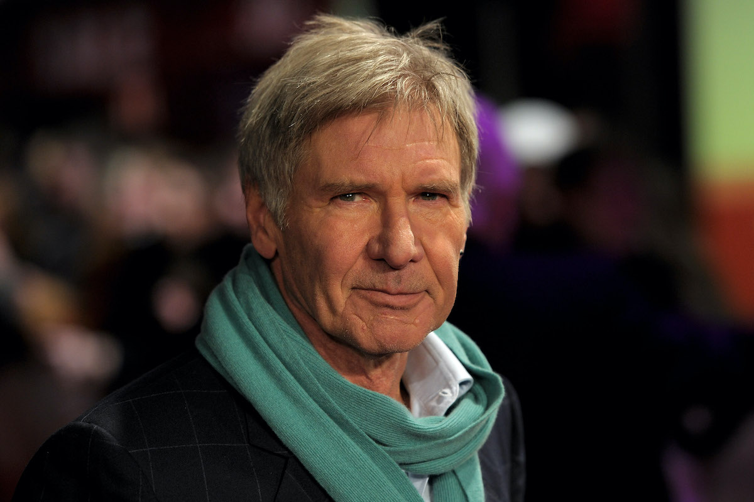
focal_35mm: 165
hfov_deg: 12.5
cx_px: 377
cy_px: 251
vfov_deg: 8.3
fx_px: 3454
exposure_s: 1/400
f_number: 3.2
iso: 800
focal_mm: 165
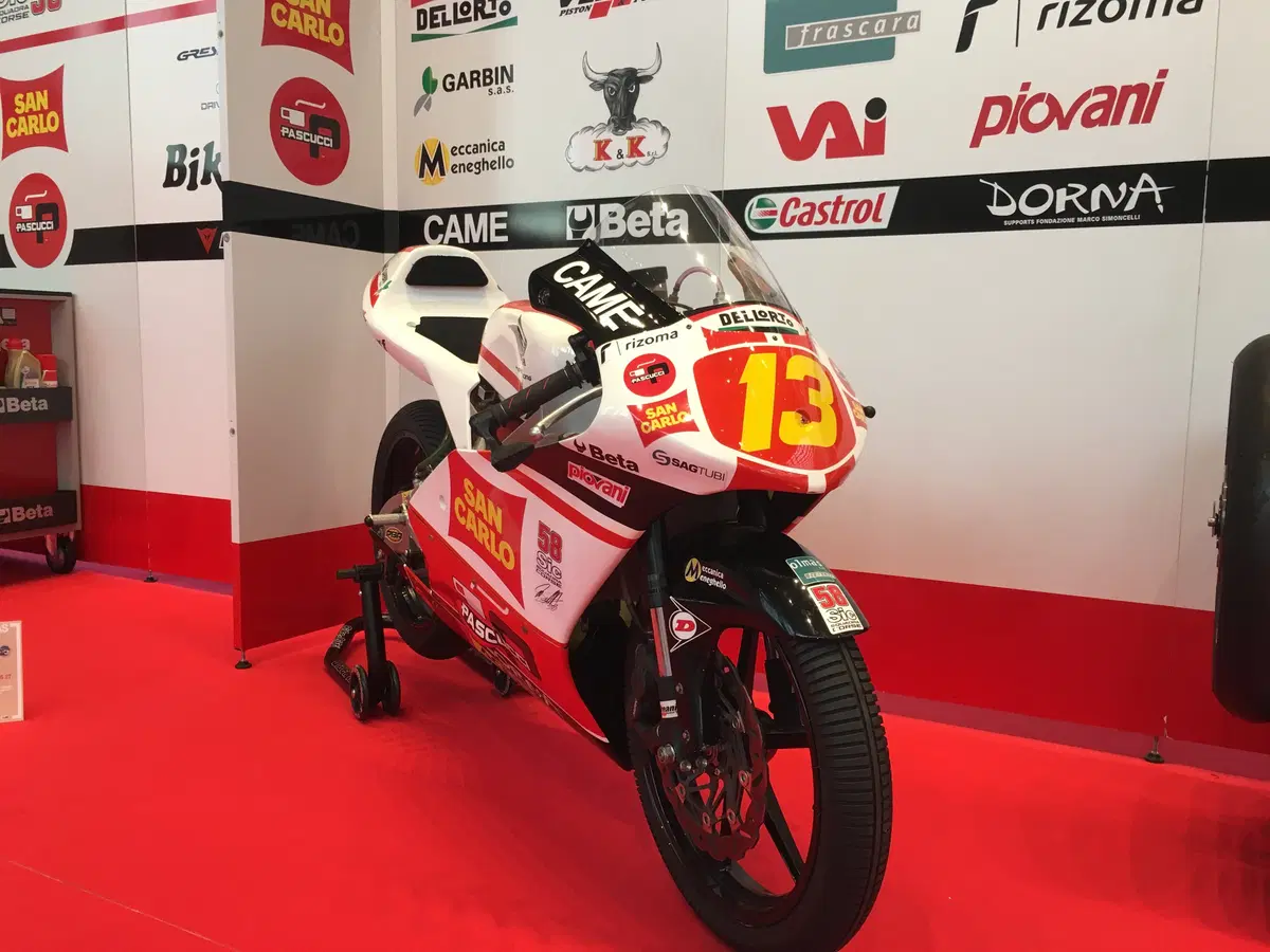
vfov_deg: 48.2
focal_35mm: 29
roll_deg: -1.4
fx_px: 1064
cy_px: 476
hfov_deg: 61.7
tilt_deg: -6.3
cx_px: 635
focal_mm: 4.15
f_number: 2.2
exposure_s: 1/33
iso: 100
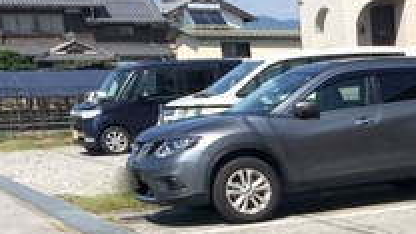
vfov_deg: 12.7
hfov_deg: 21.3
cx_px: 536
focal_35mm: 91
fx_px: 1004
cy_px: 346
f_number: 2.2
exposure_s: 1/2475
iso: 32
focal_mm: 4.15
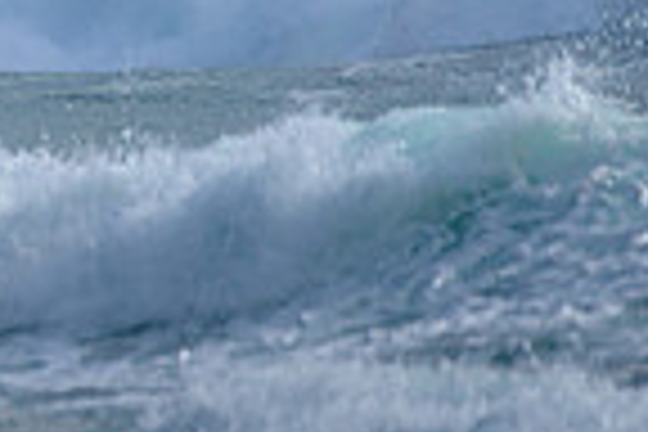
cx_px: -626
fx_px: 36339
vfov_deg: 0.7
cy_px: -250
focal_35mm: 2019
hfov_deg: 1.0
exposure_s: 1/2000
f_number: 5.6
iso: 140
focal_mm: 500
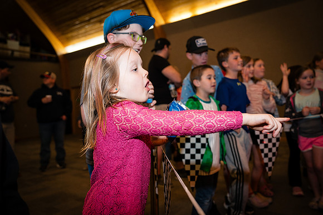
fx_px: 260
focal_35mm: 29
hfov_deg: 63.6
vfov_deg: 45.0
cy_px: 108
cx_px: 162
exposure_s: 1/250
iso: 1000
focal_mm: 29
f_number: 3.2
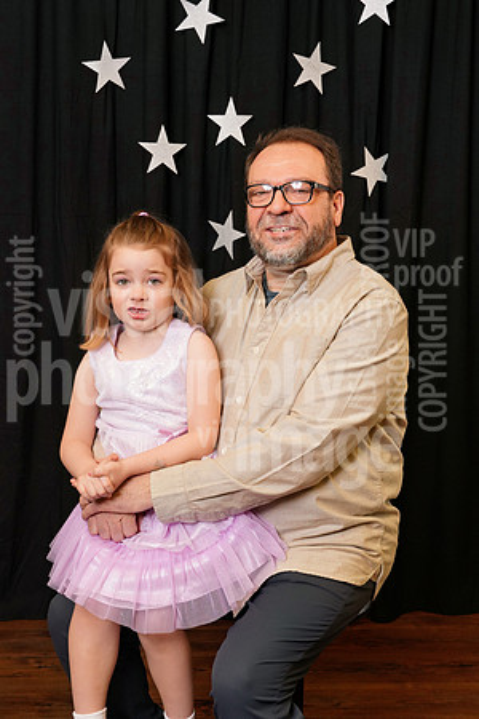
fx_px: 1048
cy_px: 360
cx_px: 240
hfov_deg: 25.8
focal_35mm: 52
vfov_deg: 37.9
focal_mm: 35
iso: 800
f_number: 8
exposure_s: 1/80
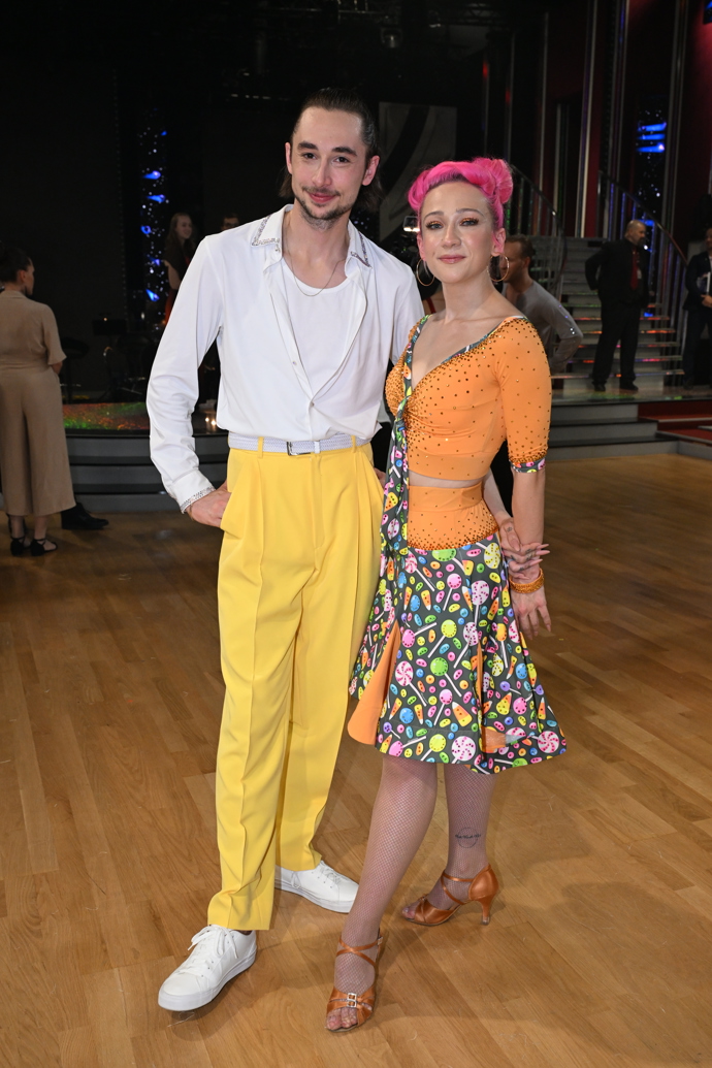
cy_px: 534
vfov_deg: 55.1
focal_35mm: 34
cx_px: 356
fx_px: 1023
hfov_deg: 38.4
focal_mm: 34.5
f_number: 5.6
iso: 2500
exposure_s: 1/200
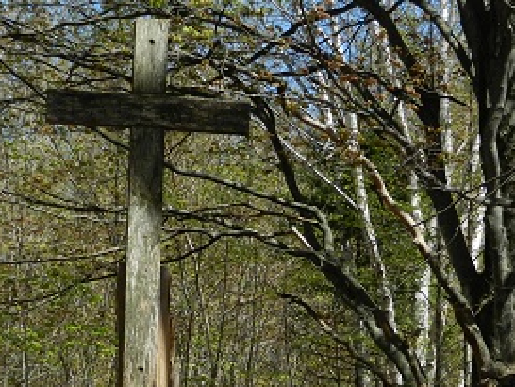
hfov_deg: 14.9
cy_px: 387
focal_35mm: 132
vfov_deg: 11.1
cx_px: 187
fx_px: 1965
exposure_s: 1/800
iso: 160
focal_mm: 10.9
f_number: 4.5
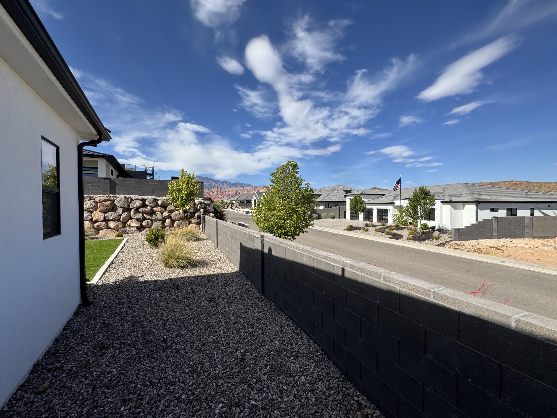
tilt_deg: -0.5
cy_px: 213
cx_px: 265
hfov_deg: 98.1
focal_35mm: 15
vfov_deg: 81.7
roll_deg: +1.0
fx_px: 241
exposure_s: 1/2415
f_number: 2.2
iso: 50
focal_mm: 2.22
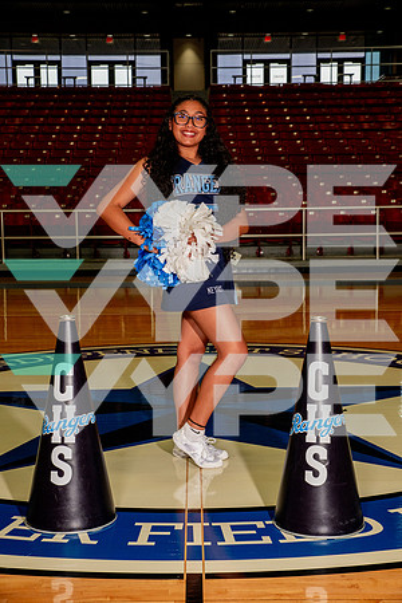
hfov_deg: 23.4
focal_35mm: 58
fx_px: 971
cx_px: 201
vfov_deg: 34.5
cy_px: 302
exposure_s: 1/320
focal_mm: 58
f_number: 7.1
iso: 800
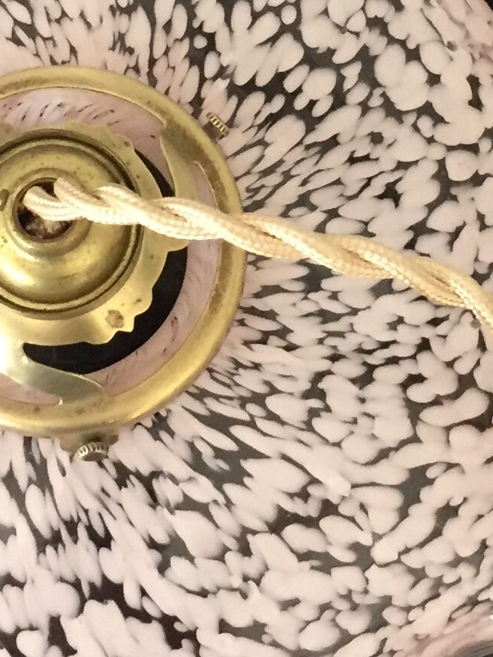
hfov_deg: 13.6
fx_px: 2070
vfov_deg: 17.5
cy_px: -31
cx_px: 234
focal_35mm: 109
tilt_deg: -75.2
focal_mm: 4.15
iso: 250
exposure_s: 1/25
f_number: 2.2
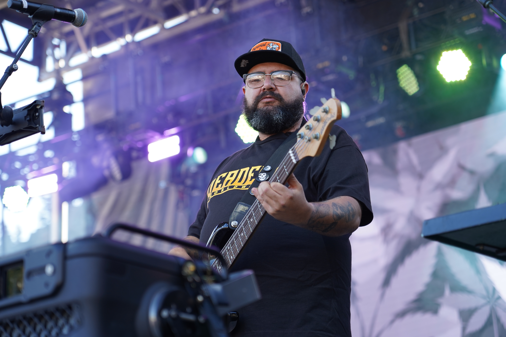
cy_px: 168
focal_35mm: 105
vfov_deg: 13.0
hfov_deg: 19.5
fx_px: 1476
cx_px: 253
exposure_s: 1/160
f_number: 4
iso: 250
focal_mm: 105
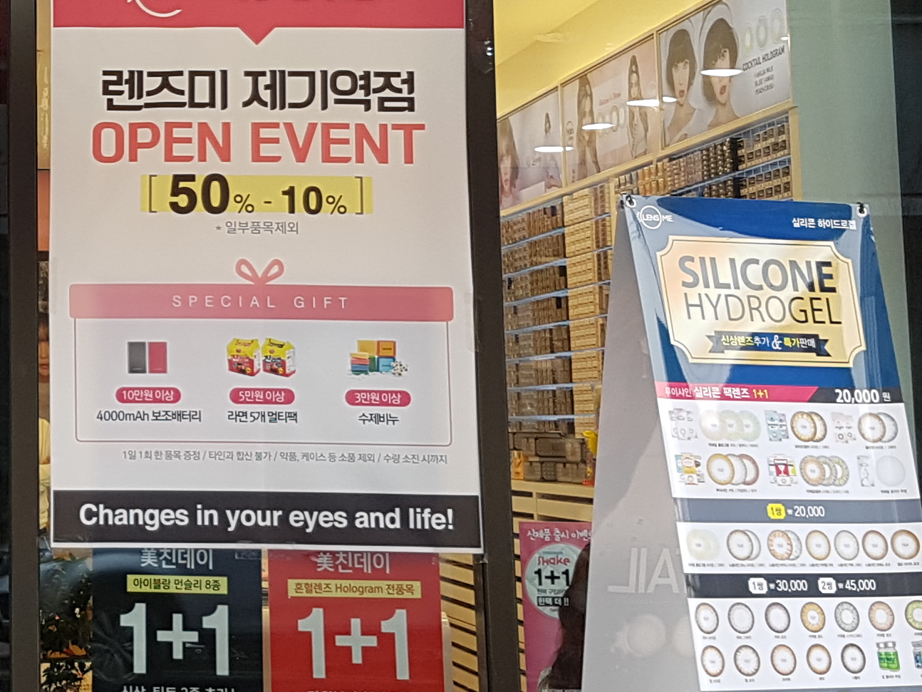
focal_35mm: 81
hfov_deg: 23.0
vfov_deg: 18.0
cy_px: 115
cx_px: -43
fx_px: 2158
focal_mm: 4.2
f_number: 1.7
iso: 50
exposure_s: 1/228
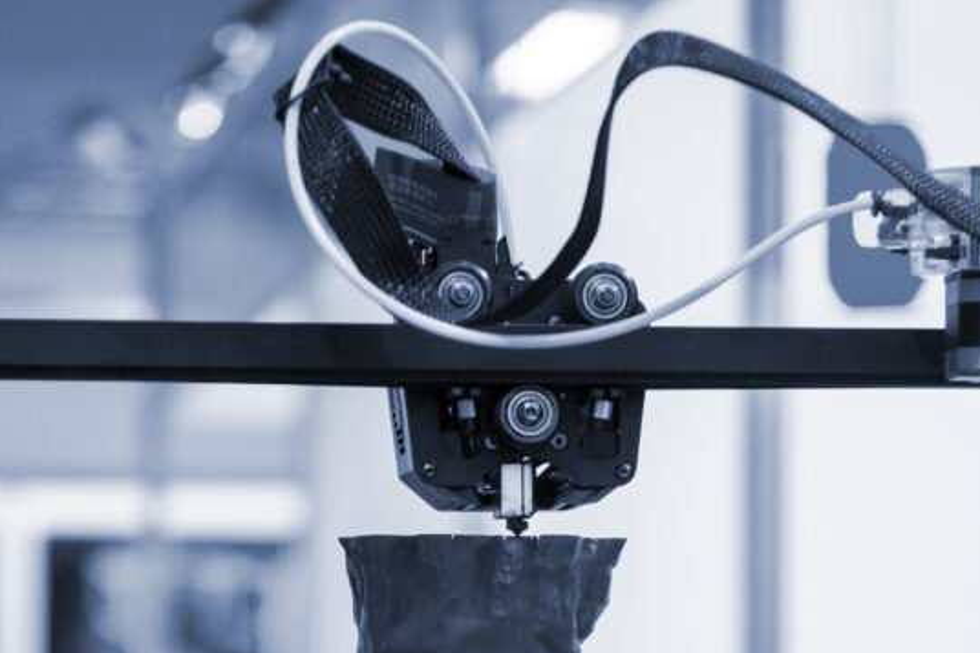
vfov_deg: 5.3
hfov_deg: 8.0
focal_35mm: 258
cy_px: 623
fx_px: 7021
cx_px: 525
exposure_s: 1/60
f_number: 4.5
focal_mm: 90
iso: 450
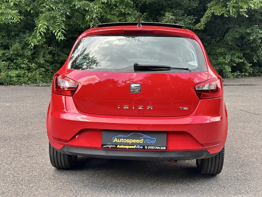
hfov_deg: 39.7
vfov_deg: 30.3
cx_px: 131
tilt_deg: -8.0
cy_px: 98
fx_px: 363
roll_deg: -3.0
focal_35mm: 48
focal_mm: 6.86
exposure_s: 1/302
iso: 64
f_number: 1.78
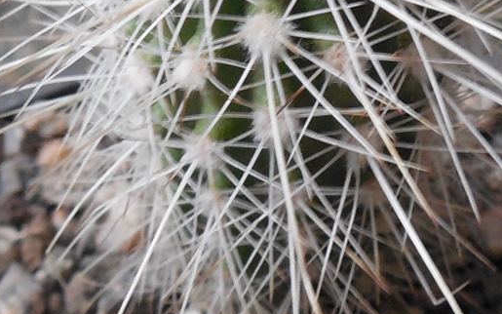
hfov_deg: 20.3
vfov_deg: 12.7
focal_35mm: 102
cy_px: 36
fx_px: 1396
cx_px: 137
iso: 400
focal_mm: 5.6
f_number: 3.6
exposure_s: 1/8
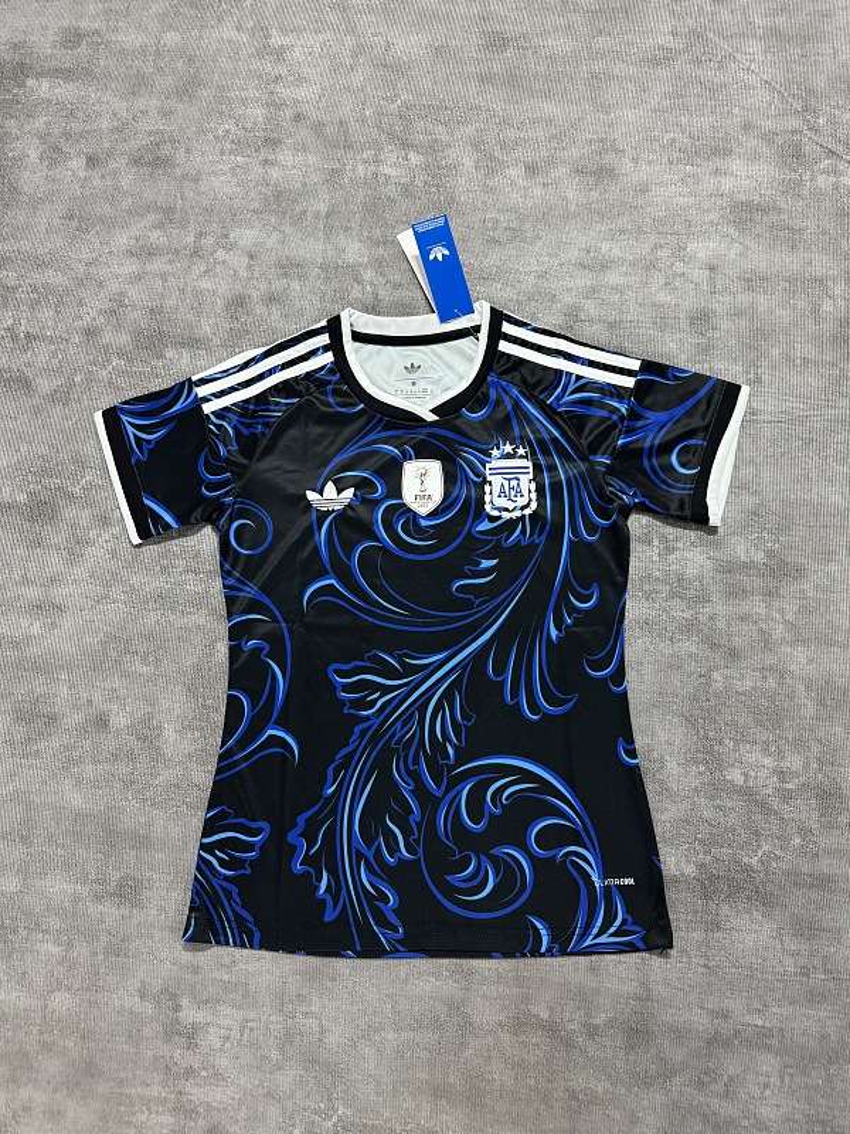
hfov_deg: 56.8
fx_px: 786
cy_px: 567
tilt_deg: -79.6
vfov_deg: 71.6
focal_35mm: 24
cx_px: 425
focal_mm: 6.76
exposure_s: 1/50
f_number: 1.78
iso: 400
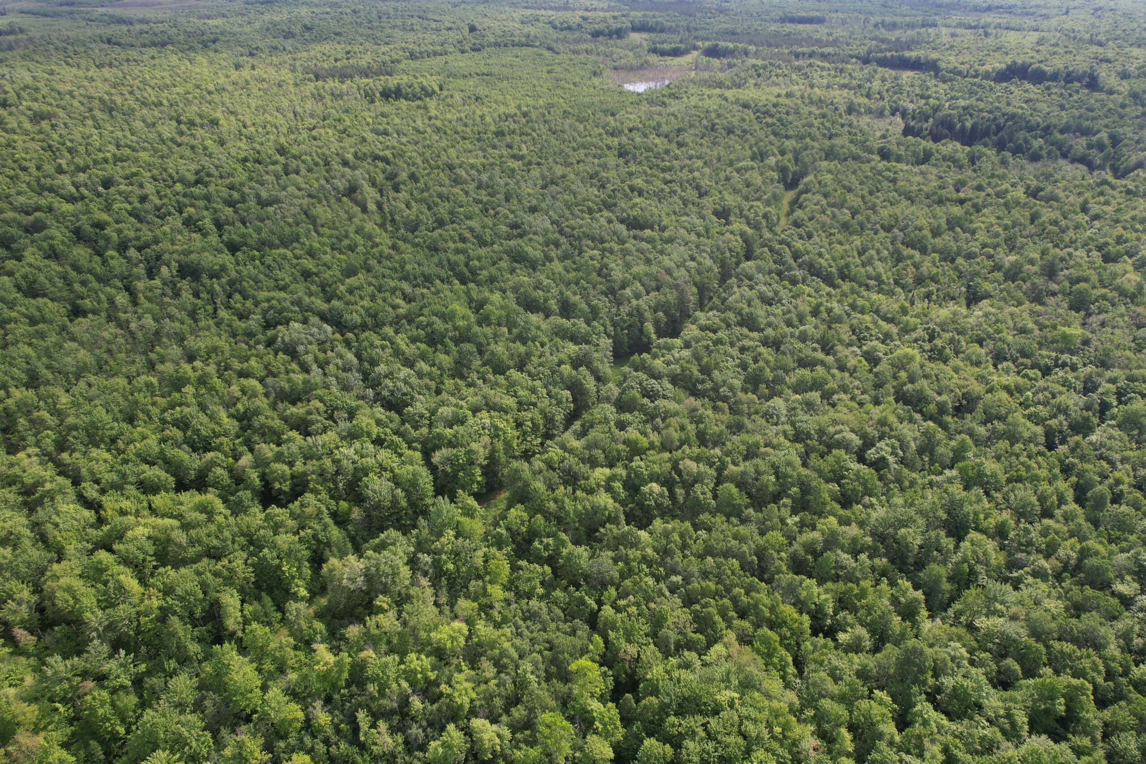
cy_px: 382
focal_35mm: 22
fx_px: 700
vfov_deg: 57.2
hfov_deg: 78.6
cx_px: 573
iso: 100
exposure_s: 1/800
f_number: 2.8
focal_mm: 8.38
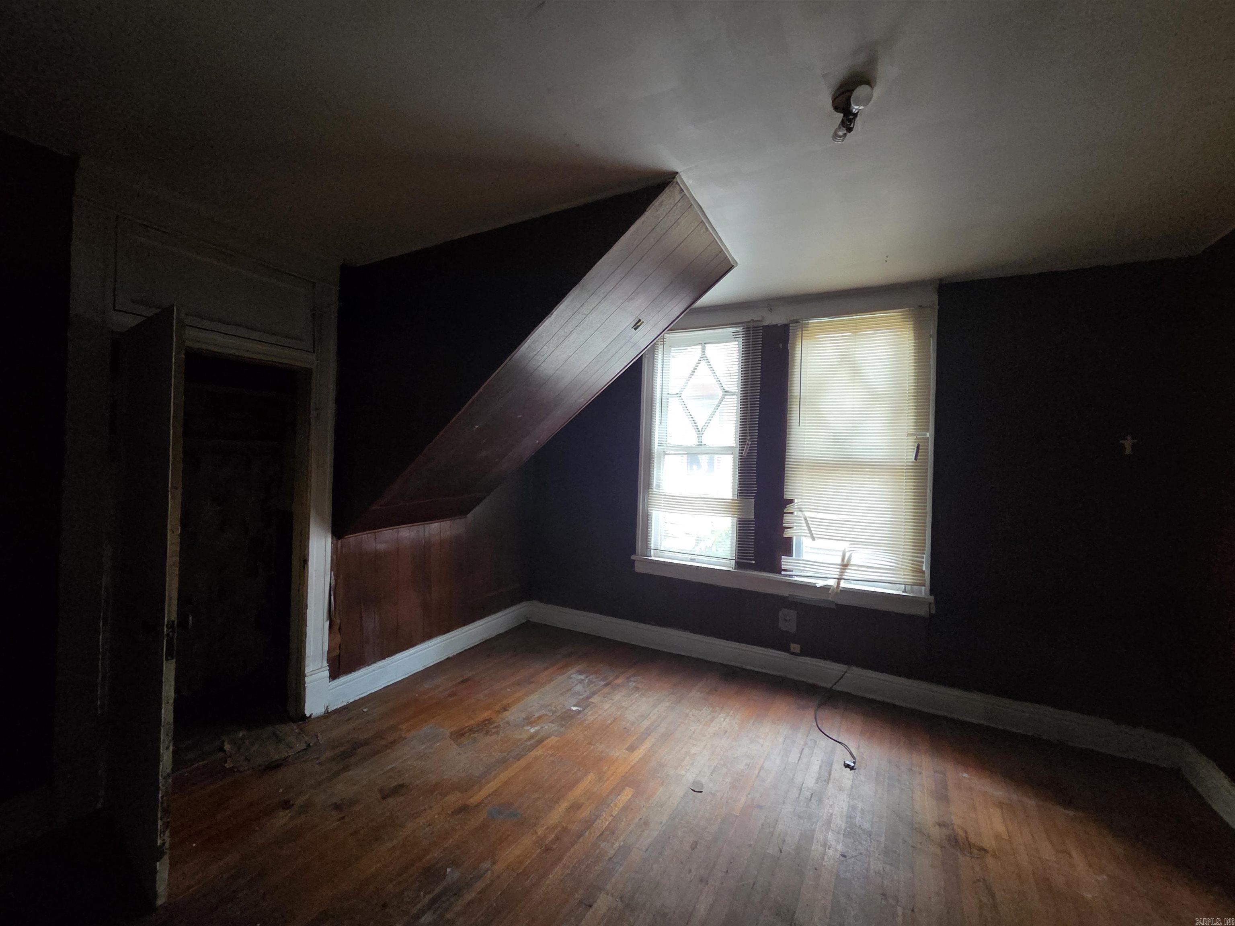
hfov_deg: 106.2
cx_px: 618
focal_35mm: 13
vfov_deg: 89.9
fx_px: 464
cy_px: 463
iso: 1250
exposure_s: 1/60
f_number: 2.2
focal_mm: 2.2
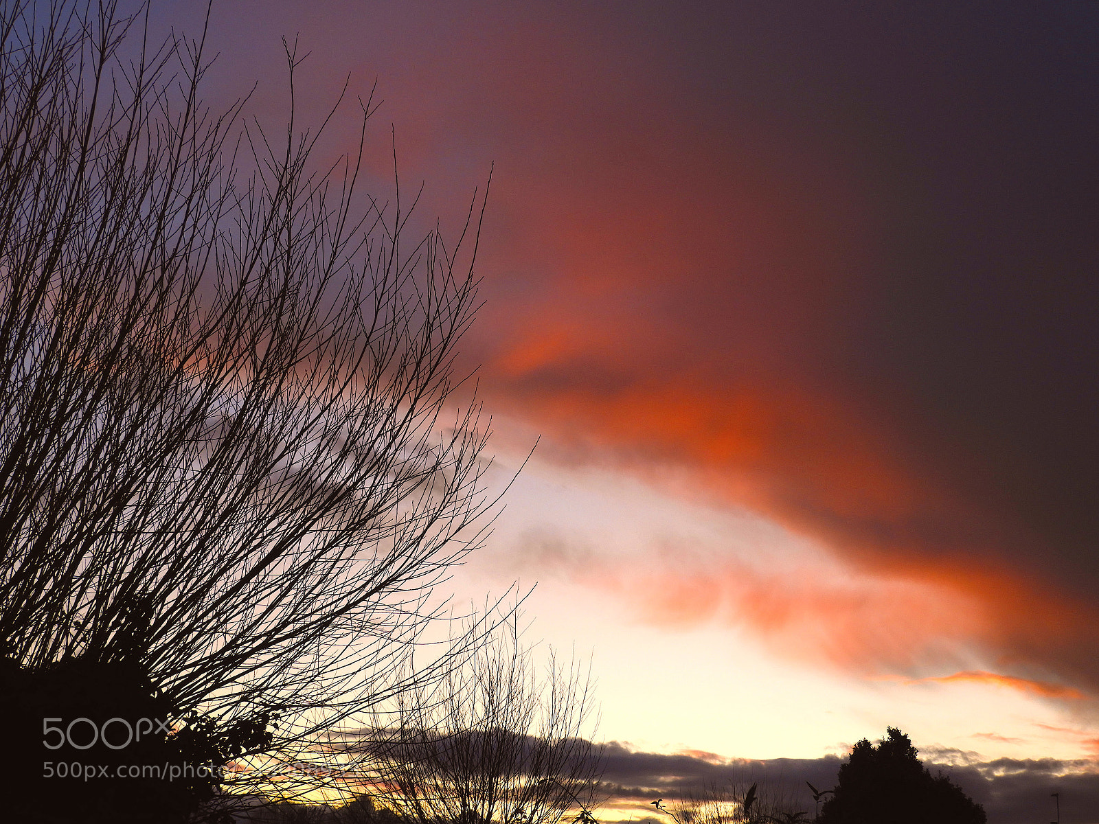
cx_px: 550
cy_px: 412
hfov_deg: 42.1
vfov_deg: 32.2
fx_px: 1429
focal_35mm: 45
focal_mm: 8.1
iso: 100
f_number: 4
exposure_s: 1/125
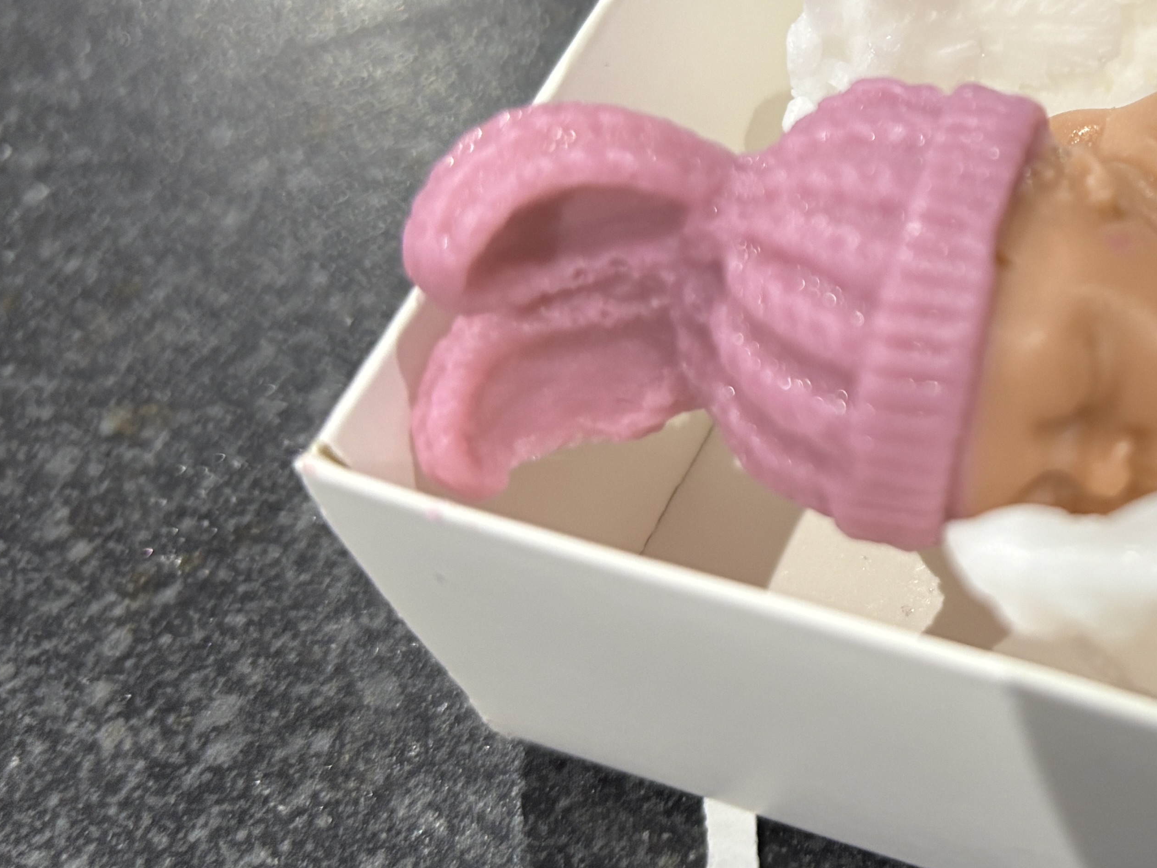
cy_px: 194
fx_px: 1972
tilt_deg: -49.5
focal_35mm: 59
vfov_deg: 24.5
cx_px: 1132
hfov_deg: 30.6
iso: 160
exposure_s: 1/50
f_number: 1.6
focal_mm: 5.96
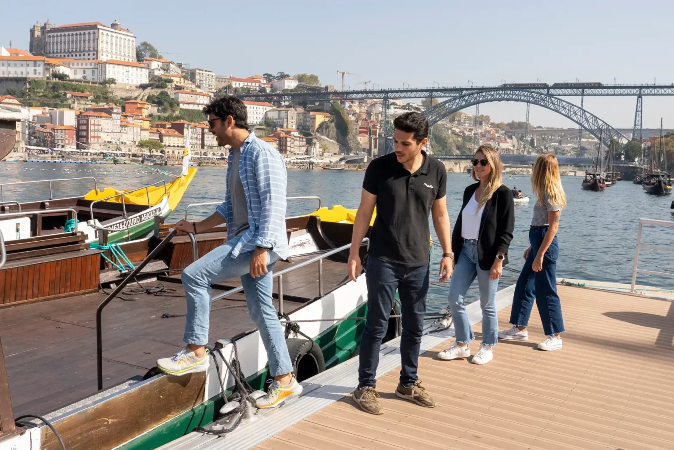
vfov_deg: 36.9
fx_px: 674
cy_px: 225
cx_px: 337
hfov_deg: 53.1
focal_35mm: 36
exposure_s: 1/640
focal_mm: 24
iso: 400
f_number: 8
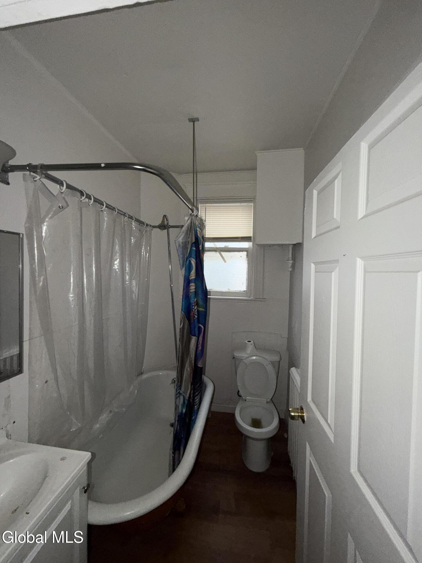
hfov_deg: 85.7
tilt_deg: -3.1
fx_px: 228
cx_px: 211
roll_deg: -1.4
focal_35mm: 14
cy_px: 282
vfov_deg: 102.1
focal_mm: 2.22
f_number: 2.2
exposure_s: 1/60
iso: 125
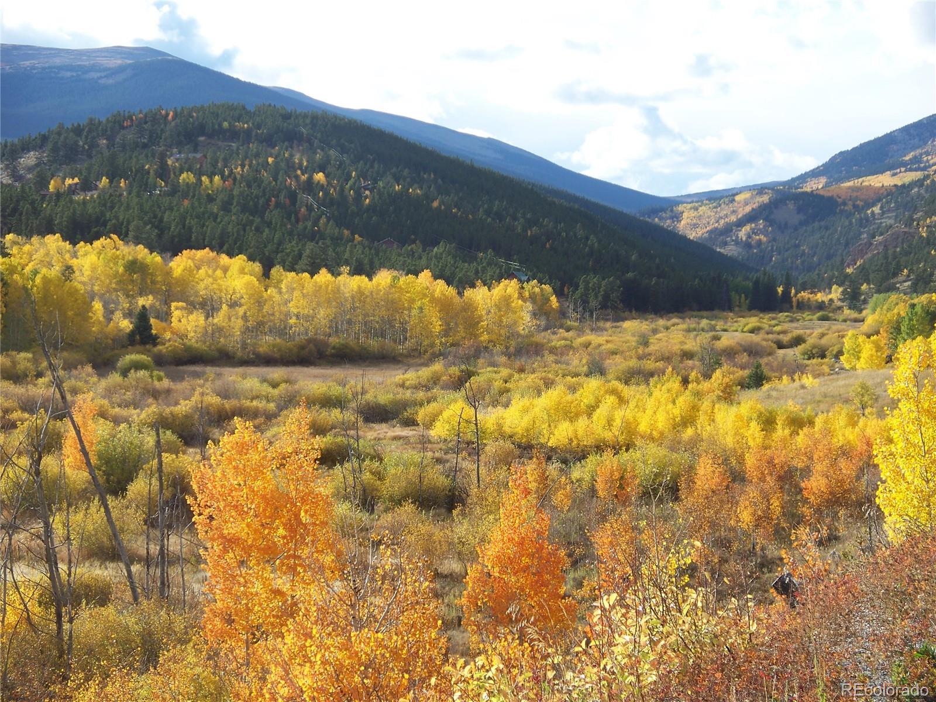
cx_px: 468
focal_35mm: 80
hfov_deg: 24.4
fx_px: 2163
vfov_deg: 18.4
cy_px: 351
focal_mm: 16.86
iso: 80
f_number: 3.4
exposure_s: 1/500
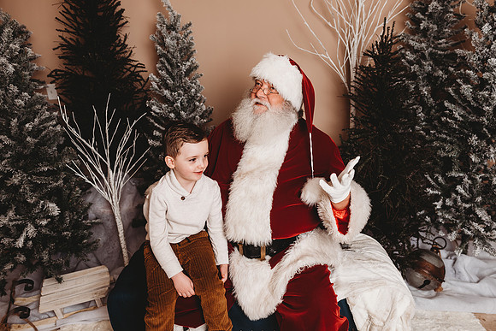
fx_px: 368
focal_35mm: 27
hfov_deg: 67.9
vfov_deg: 48.5
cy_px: 162
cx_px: 270
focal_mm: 24
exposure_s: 1/160
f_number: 3.2
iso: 100
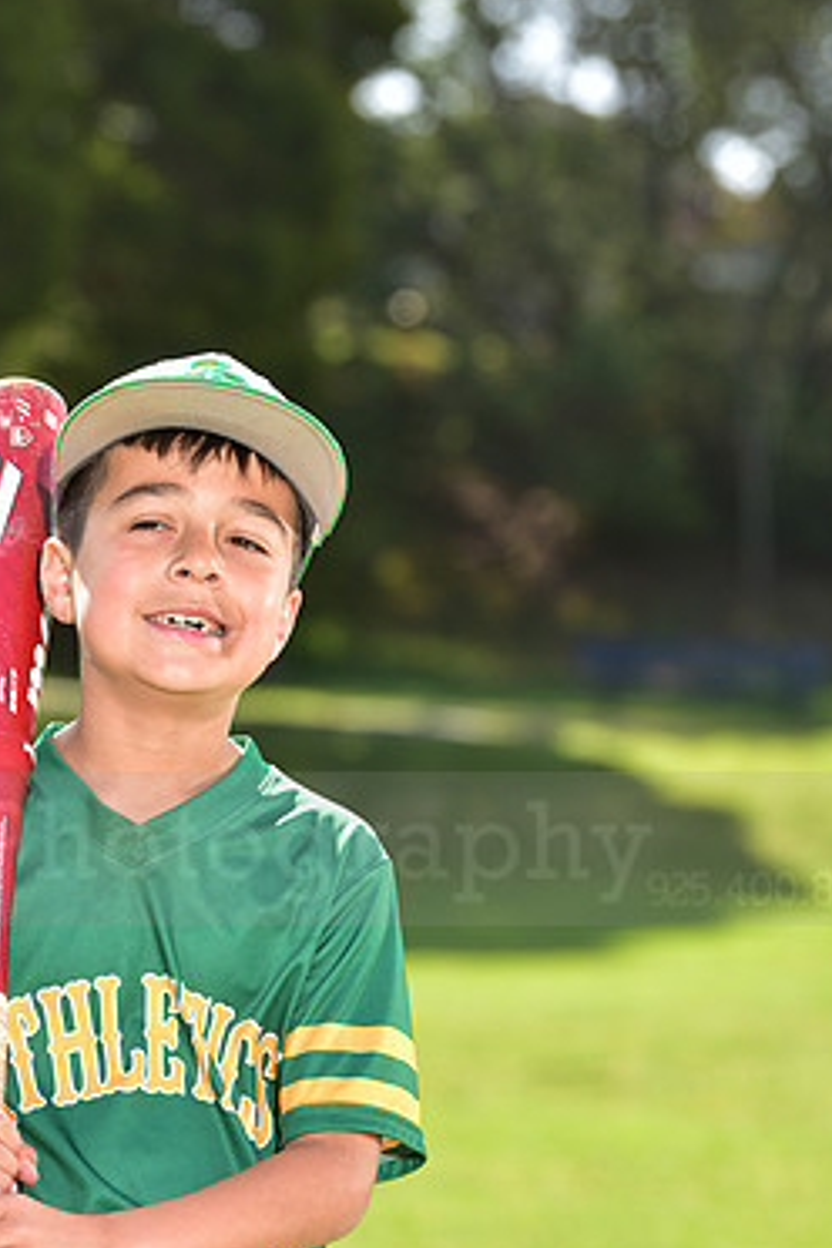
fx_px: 7037
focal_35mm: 203
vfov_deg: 10.1
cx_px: 210
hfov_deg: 6.8
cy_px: 819
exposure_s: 1/200
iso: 100
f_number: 5
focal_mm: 130
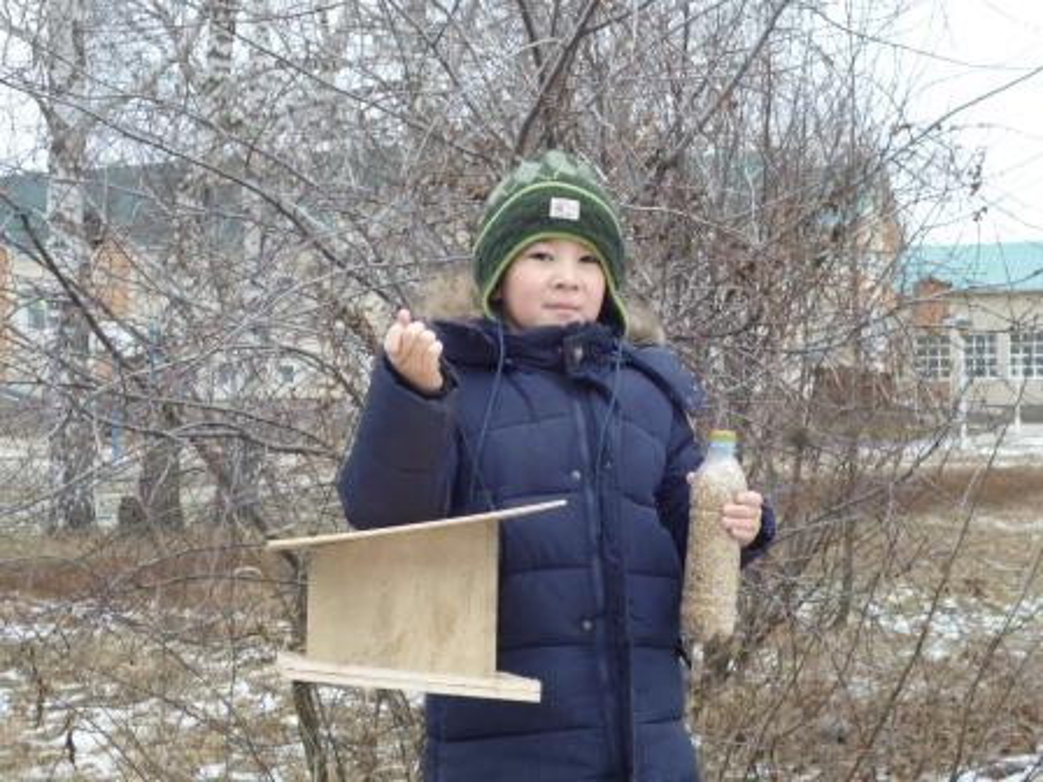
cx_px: 522
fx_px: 1687
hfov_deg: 34.3
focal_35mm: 56
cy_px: 391
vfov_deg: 26.1
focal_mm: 10
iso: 400
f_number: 4.4
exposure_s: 1/60
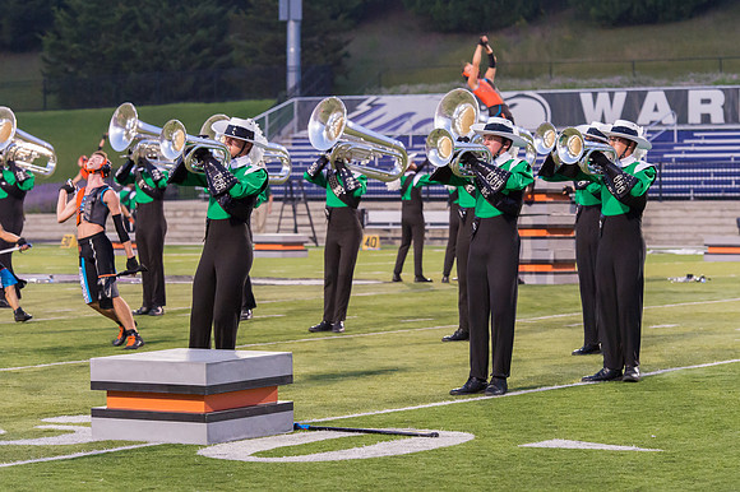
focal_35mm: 137
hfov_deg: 15.0
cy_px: 210
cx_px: 381
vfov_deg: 10.0
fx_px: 2806
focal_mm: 116
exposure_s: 1/640
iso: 5000
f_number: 5
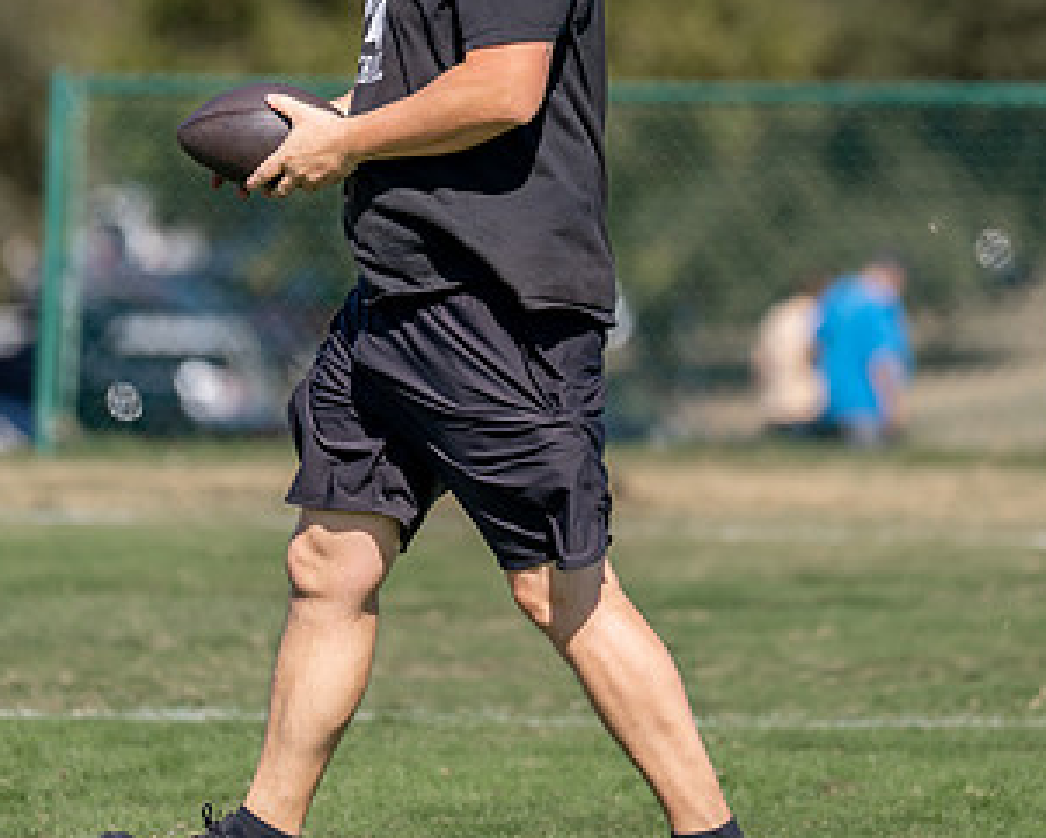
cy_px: 144
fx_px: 13254
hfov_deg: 4.5
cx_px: 466
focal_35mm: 428
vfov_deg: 3.6
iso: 100
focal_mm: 197
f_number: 2.8
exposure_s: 1/2000
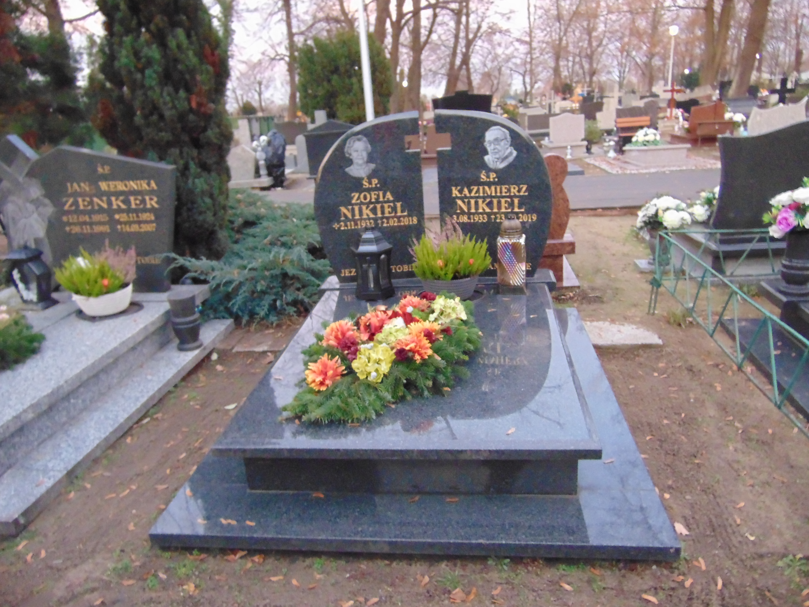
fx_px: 584
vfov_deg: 54.9
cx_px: 404
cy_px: 304
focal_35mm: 25
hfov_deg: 69.4
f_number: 3
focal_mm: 4.5
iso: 400
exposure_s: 1/15
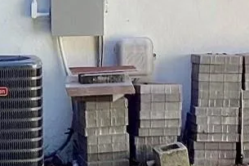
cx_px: -15
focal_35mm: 169
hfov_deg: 12.0
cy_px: 168
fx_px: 1168
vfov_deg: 8.1
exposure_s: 1/138
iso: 25
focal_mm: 3.3
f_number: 2.4
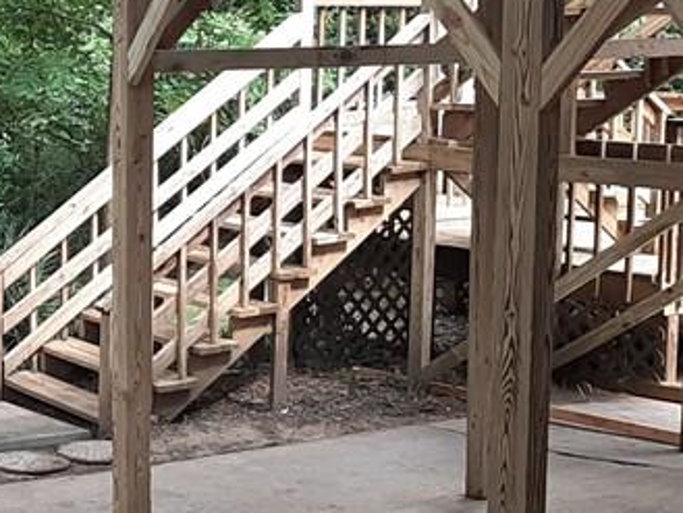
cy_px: 201
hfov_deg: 22.3
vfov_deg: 18.2
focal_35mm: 81
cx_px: -129
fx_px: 1599
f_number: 1.7
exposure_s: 1/100
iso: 50
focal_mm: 3.93
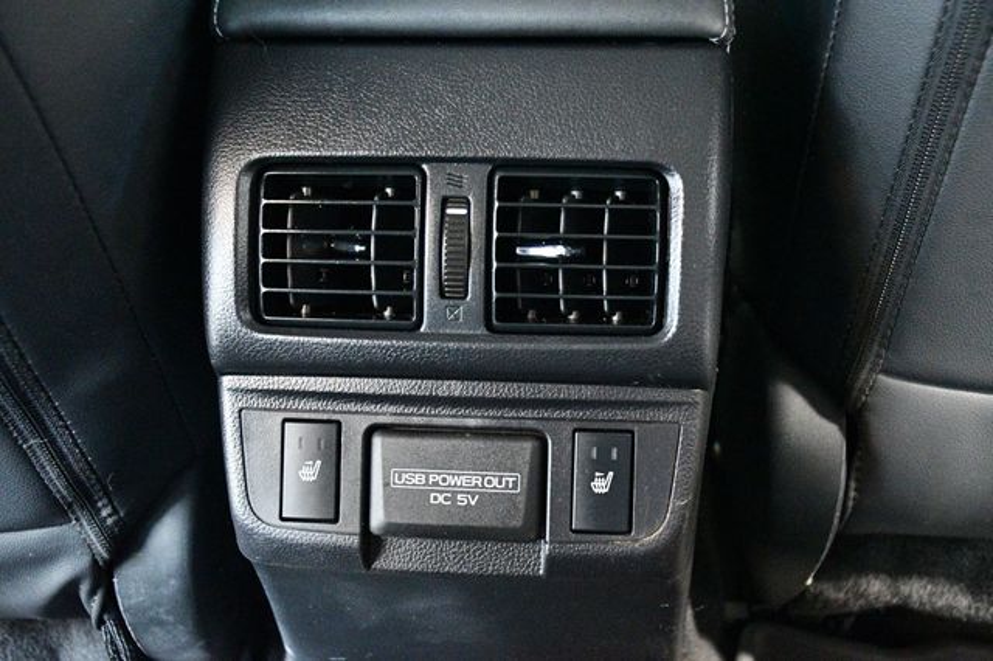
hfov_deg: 49.6
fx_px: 1075
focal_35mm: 39
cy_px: 330
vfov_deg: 34.2
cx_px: 496
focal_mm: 26
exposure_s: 1/20
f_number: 3.8
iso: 12800
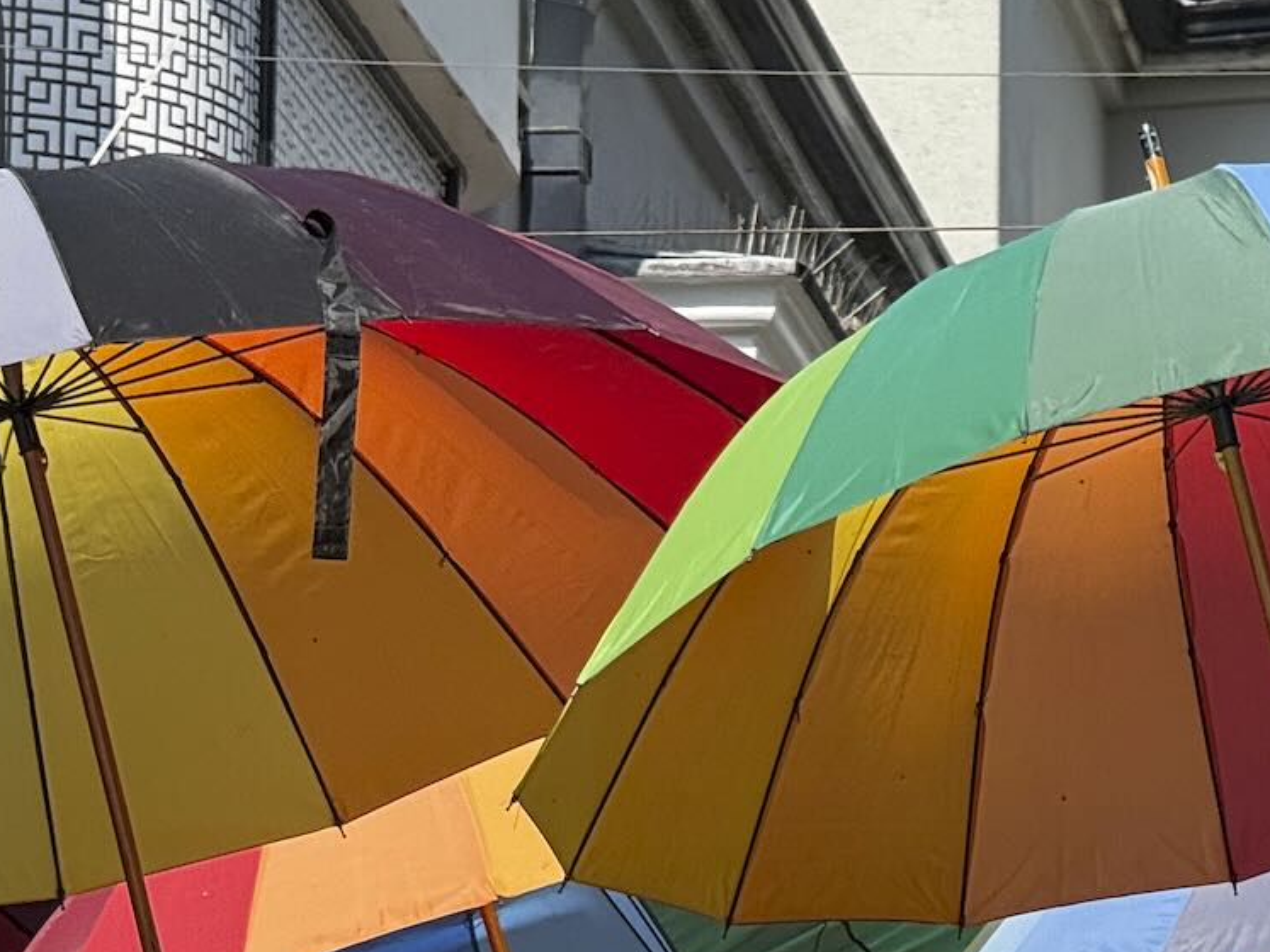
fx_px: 12068
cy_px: 1268
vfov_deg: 4.5
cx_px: 1505
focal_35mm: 329
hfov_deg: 6.0
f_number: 2.8
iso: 50
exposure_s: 1/1294
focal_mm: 15.66
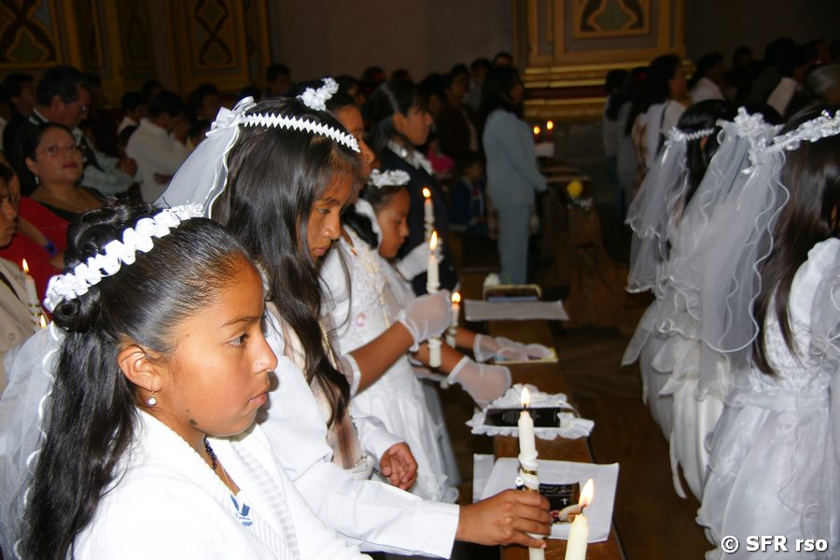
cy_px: 280
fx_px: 910
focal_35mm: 39
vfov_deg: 34.2
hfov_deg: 49.6
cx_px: 420
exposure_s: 1/60
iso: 100
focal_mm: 26
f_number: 4
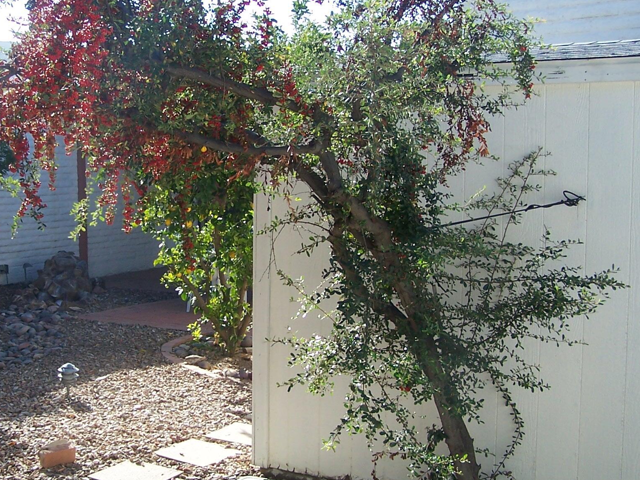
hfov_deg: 33.5
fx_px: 1054
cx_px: 221
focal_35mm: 57
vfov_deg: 25.7
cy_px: 252
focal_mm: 6.3
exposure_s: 1/350
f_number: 2.8
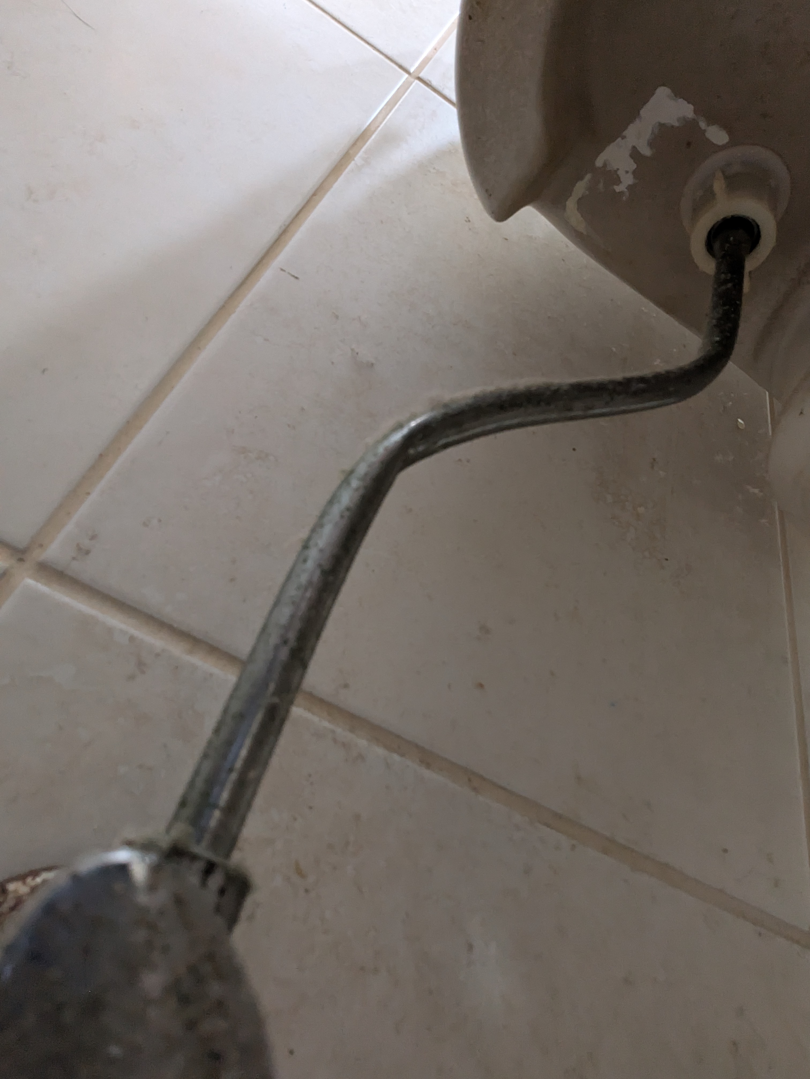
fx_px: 655
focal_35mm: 21
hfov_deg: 63.4
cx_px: 405
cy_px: 540
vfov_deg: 79.0
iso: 324
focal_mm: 2.74
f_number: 2.2
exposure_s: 1/30
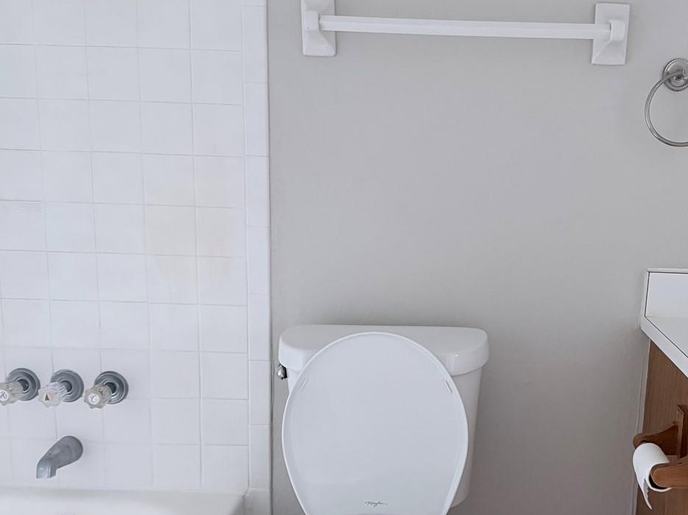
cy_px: 306
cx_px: 447
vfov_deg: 35.0
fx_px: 815
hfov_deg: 45.2
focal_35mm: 41
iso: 800
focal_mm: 6.76
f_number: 1.78
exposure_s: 1/60
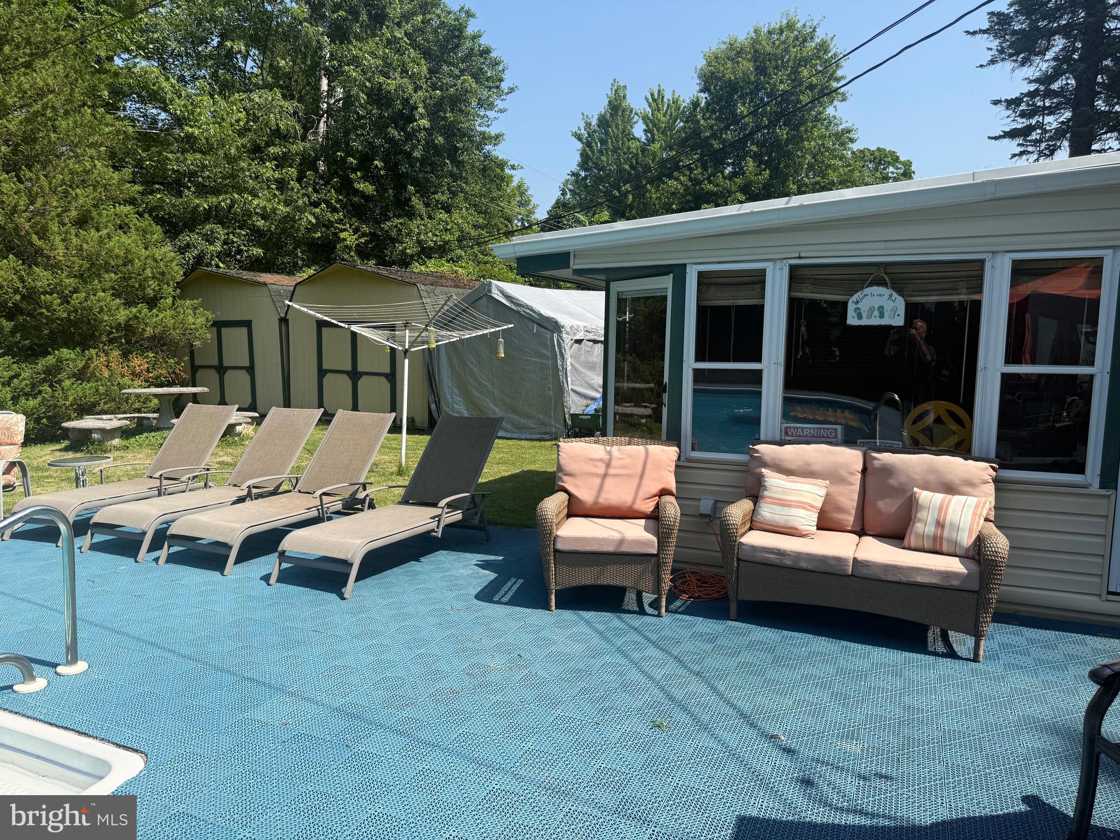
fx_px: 777
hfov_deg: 71.6
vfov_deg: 56.8
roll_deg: -0.9
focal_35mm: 24
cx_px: 560
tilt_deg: -6.0
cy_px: 420
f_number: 1.78
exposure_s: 1/3279
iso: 80
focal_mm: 6.76
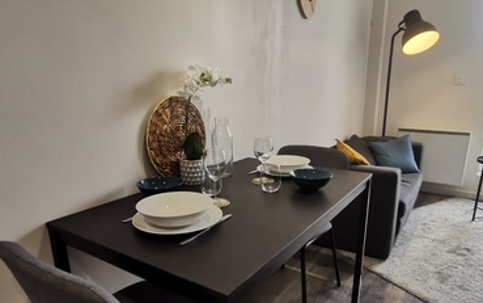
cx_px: 247
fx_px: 342
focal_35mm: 26
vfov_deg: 47.4
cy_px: 182
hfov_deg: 70.4
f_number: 2.2
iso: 160
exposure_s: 1/50
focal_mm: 2.26
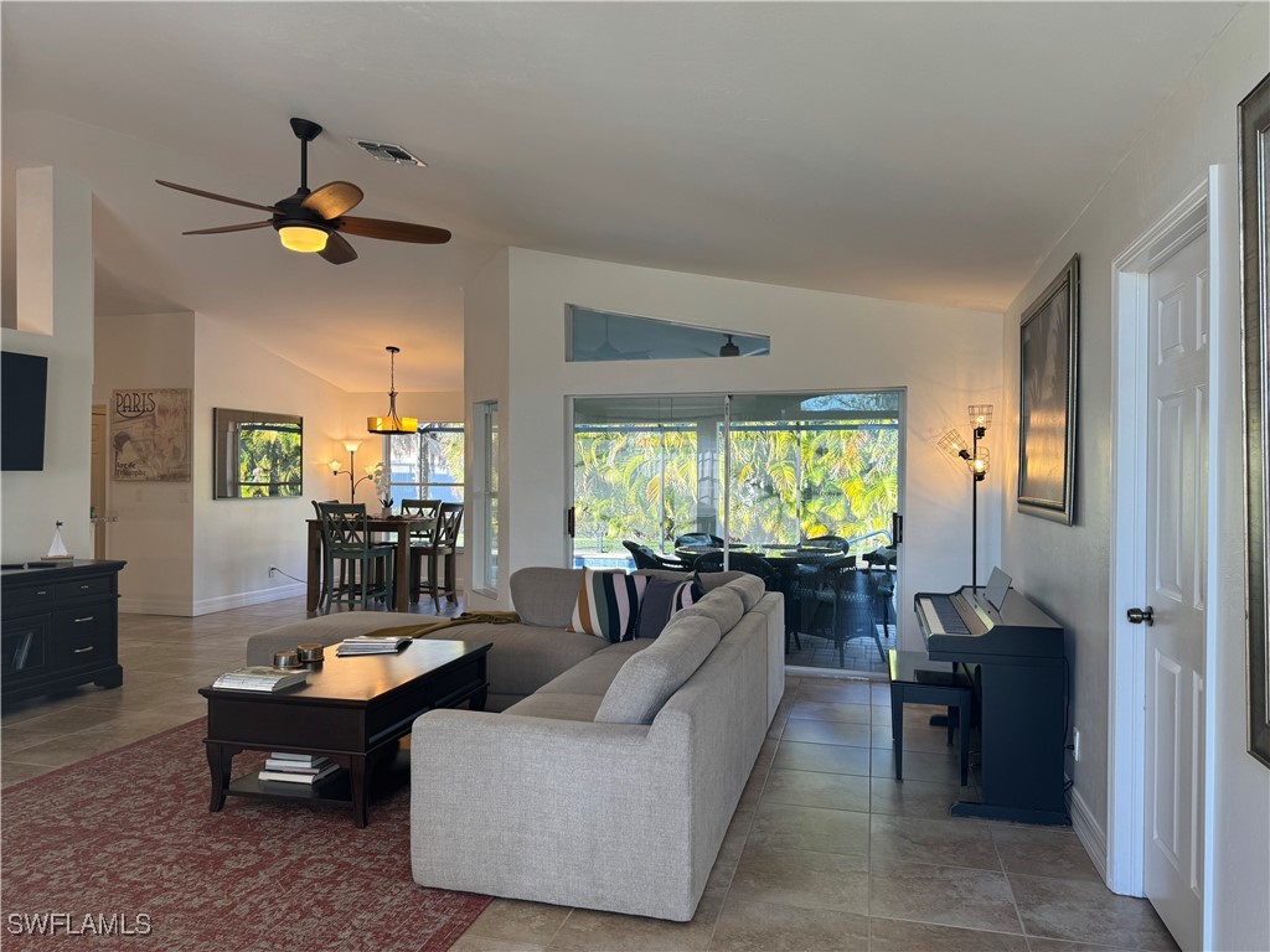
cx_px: 635
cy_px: 476
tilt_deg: -0.4
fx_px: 881
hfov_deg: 71.6
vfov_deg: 56.8
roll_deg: +0.2
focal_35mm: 24
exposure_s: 1/120
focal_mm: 6.76
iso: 50
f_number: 1.78
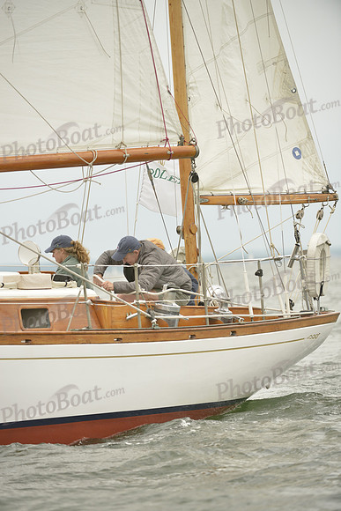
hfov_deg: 5.5
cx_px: 170
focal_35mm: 250
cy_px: 256
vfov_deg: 8.2
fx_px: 3550
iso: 400
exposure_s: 1/1250
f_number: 4
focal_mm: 250
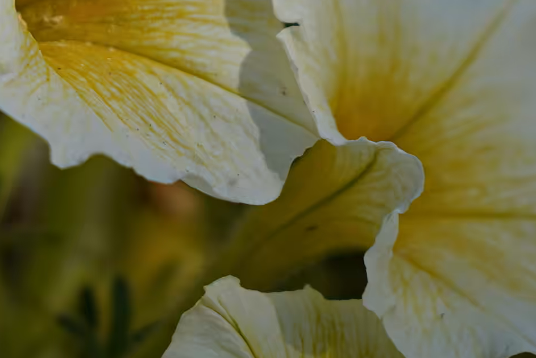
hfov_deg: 3.1
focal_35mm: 668
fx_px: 9947
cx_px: -284
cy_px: -168
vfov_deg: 2.1
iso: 50
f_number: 5
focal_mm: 105
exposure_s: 1/400
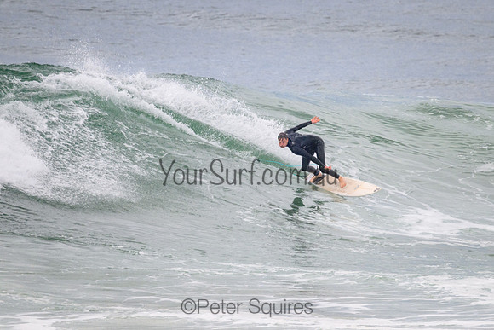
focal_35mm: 977
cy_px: 145
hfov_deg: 2.1
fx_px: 13411
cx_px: 296
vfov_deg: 1.4
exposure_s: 1/2000
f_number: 11
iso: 1250
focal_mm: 800
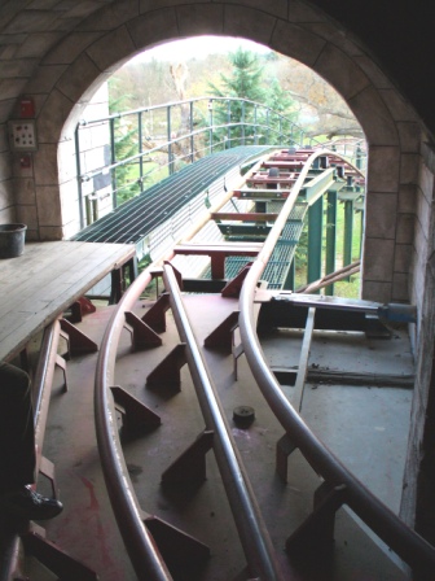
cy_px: 290
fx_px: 620
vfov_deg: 50.1
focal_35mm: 37
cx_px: 218
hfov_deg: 38.7
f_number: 2.8
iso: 200
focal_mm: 6.1
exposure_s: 1/40
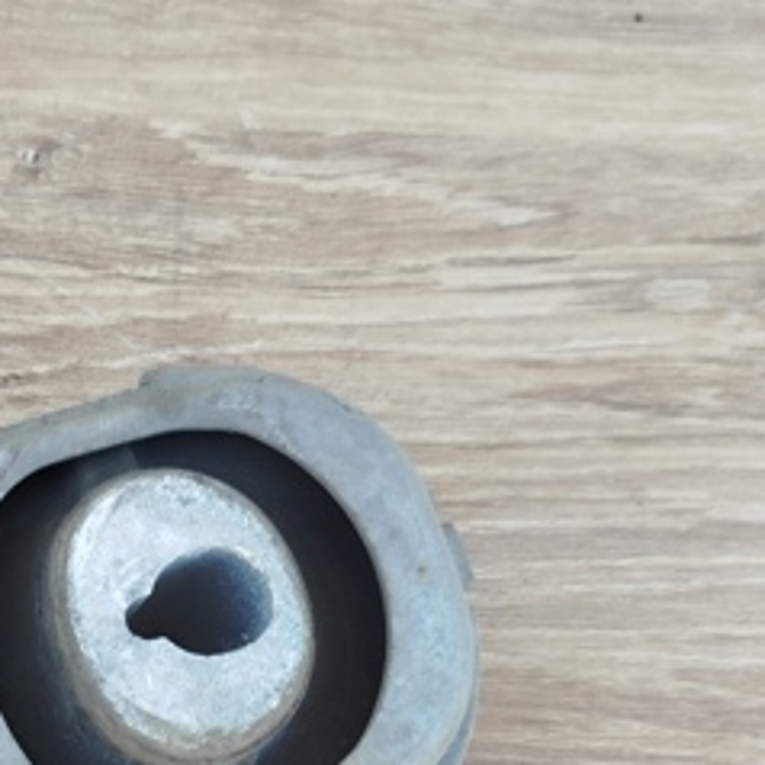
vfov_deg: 24.2
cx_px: -145
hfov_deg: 23.0
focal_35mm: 69
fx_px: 1725
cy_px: 701
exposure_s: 1/50
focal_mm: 5.31
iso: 80
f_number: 1.7
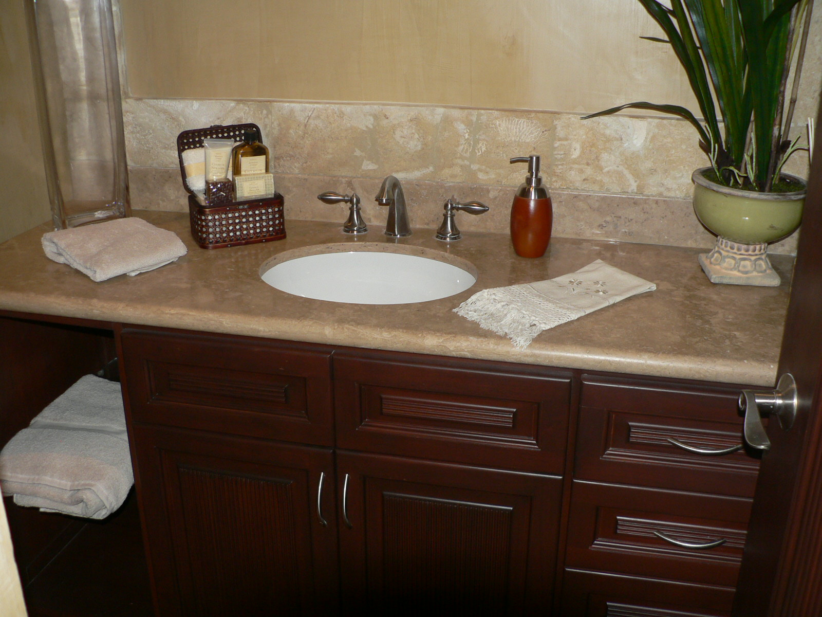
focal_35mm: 36
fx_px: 855
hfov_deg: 51.4
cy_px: 308
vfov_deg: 39.7
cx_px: 411
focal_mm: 6
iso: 100
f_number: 2.8
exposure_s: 1/60
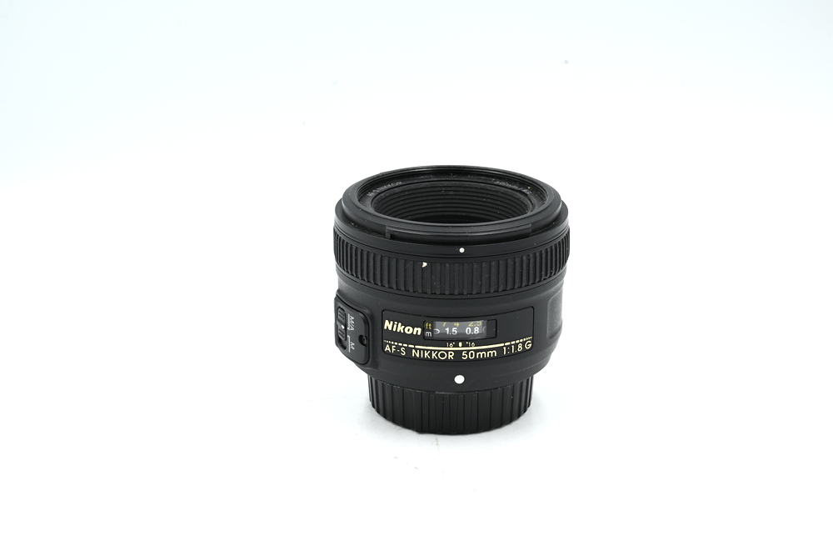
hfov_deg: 29.7
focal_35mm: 68
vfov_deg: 20.0
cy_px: 278
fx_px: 1574
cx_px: 416
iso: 100
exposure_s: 1/15
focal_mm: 68
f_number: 14
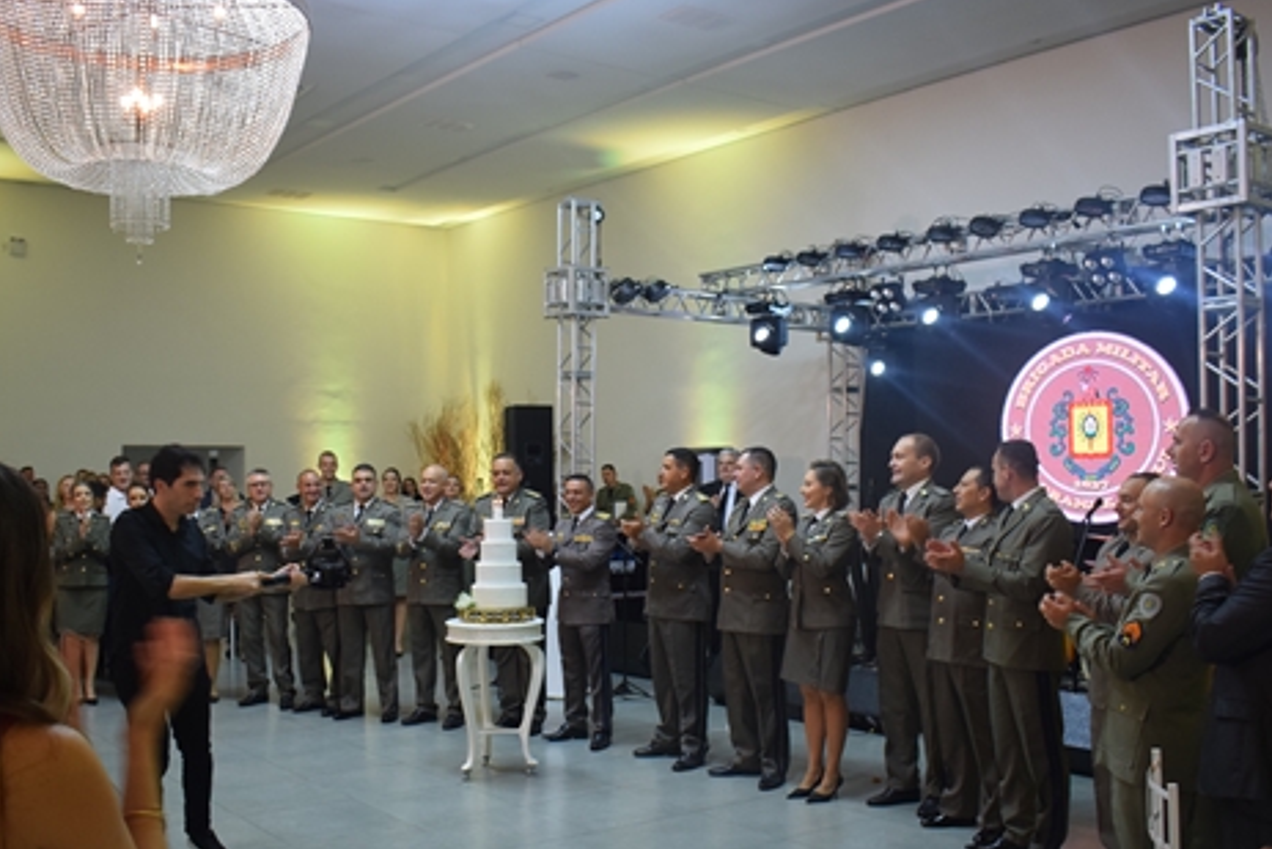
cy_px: 497
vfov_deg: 37.8
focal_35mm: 35
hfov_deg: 54.3
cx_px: 574
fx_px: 1237
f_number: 4
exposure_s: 1/60
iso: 800
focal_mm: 18
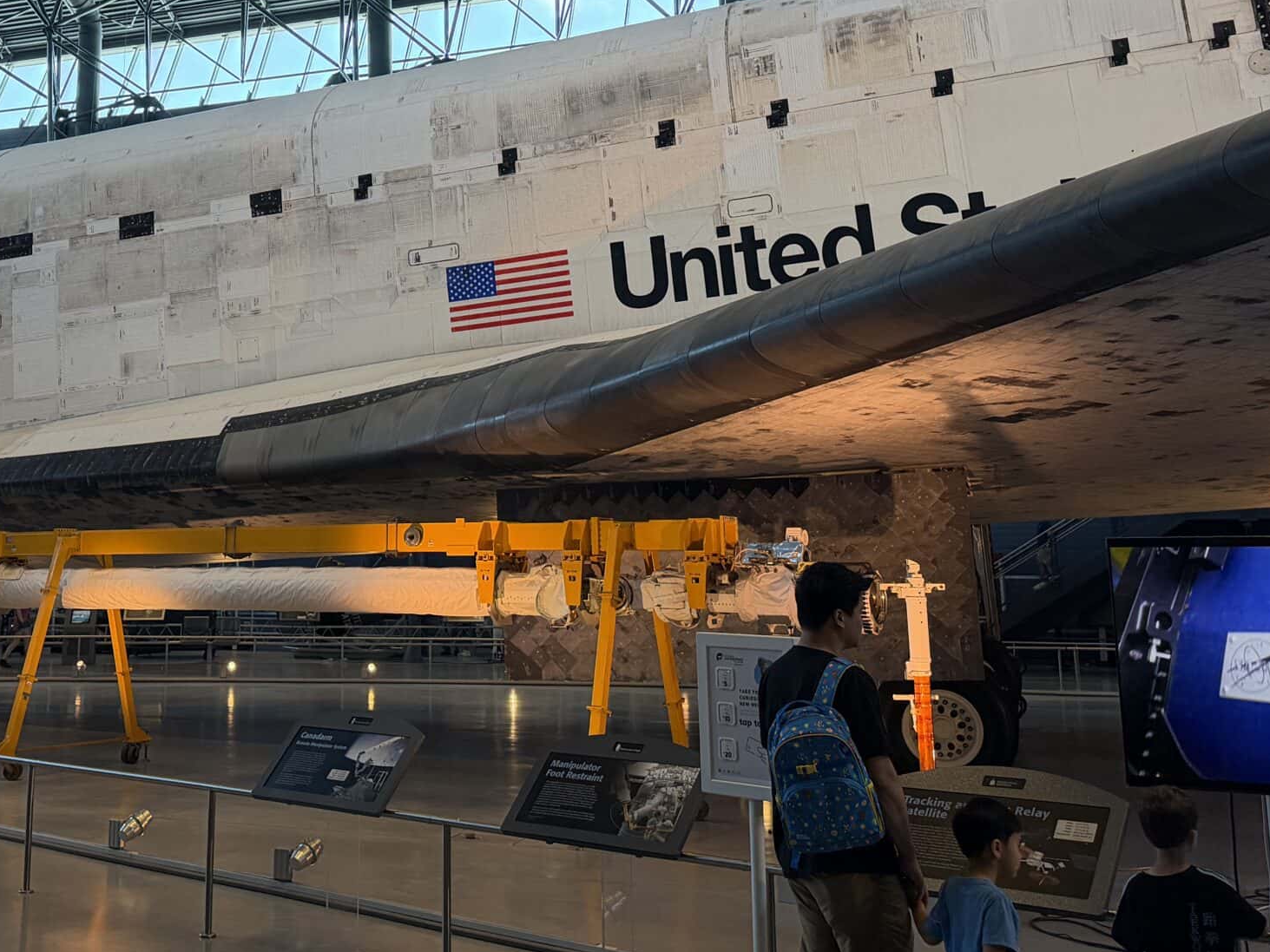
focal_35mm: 42
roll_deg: +0.1
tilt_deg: +12.2
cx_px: 352
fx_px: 1541
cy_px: 288
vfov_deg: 33.9
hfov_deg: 43.7
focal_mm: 6.76
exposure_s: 1/120
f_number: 1.78
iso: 320
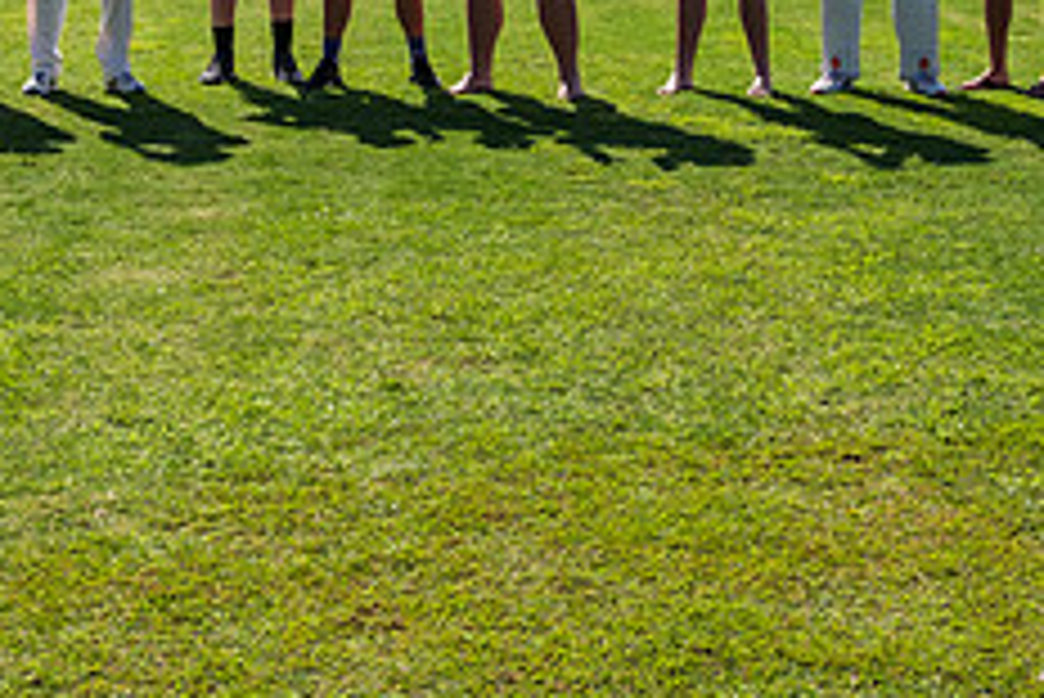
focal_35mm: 85
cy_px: 43
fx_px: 2466
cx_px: 450
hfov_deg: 23.9
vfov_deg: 15.9
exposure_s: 1/2500
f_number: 6.3
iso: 400
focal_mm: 32
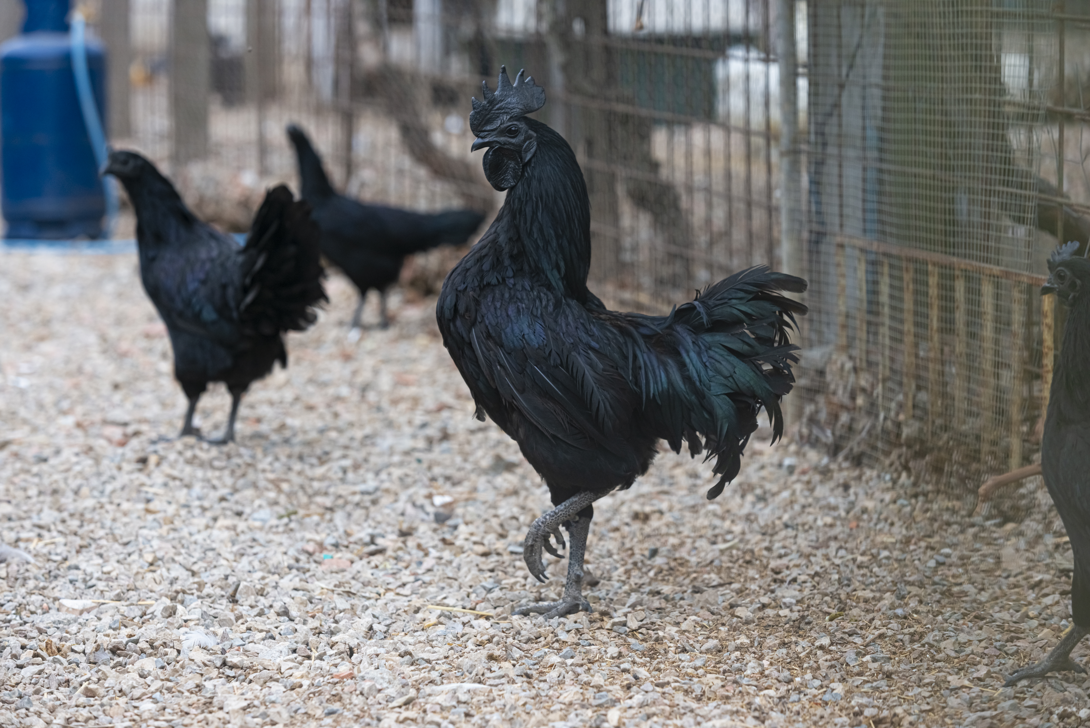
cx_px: 545
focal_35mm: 120
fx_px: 3634
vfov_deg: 11.4
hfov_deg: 17.1
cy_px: 364
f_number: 5.6
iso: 800
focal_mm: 120
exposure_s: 1/800
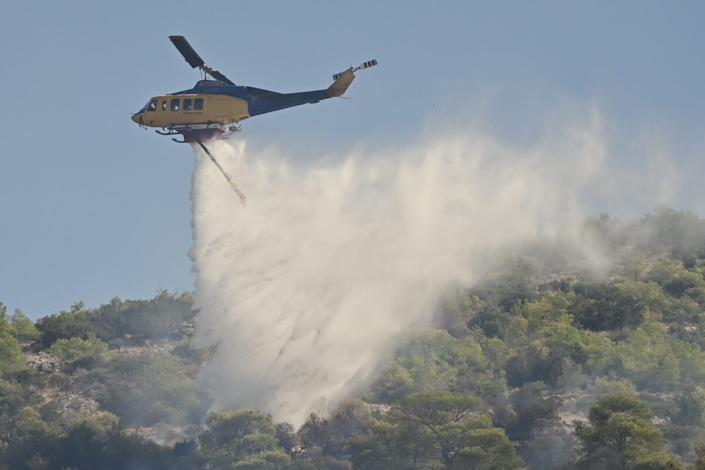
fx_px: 2350
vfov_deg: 11.4
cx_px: 352
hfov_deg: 17.1
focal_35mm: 120
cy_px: 235
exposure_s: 1/2000
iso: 100
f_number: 4
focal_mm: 120
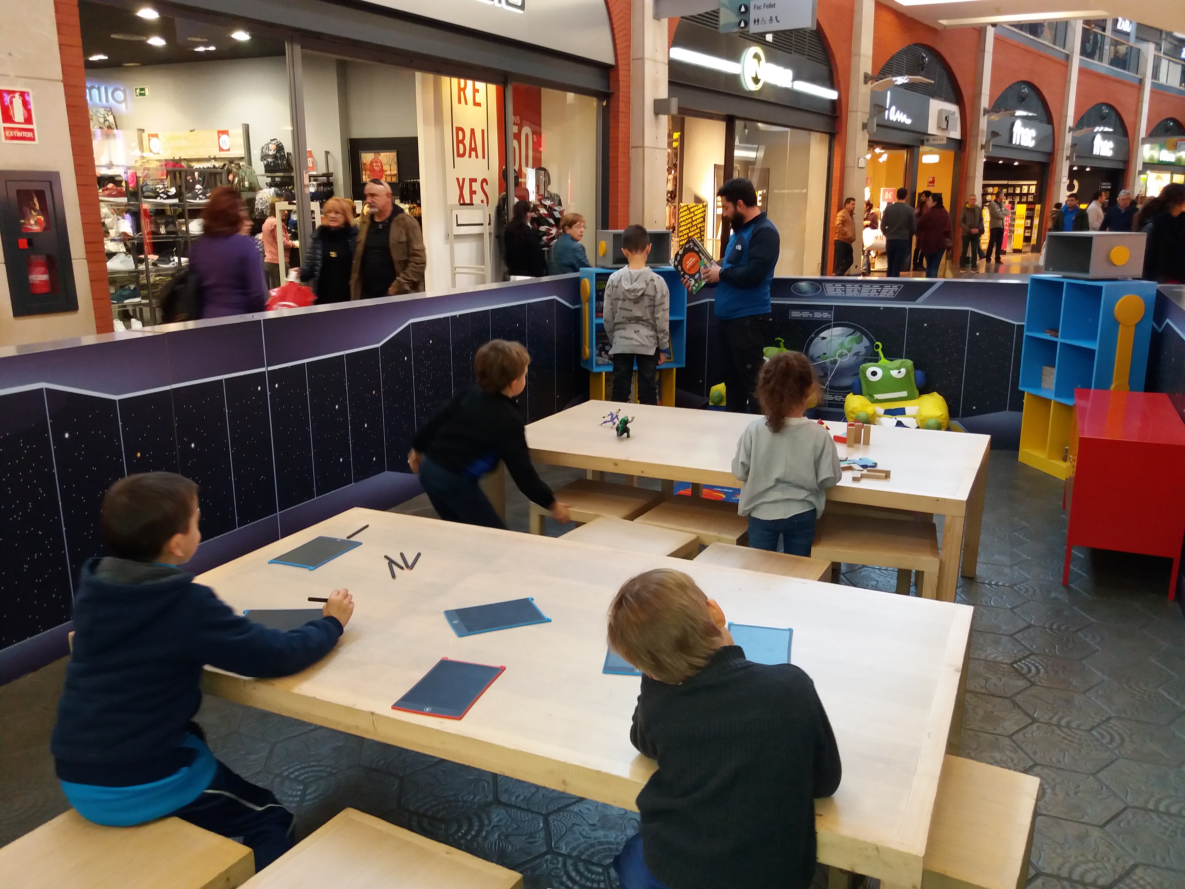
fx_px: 959
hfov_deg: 63.4
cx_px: 592
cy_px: 444
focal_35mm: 28
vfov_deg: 49.7
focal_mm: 3.7
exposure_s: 1/19
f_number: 1.9
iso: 160
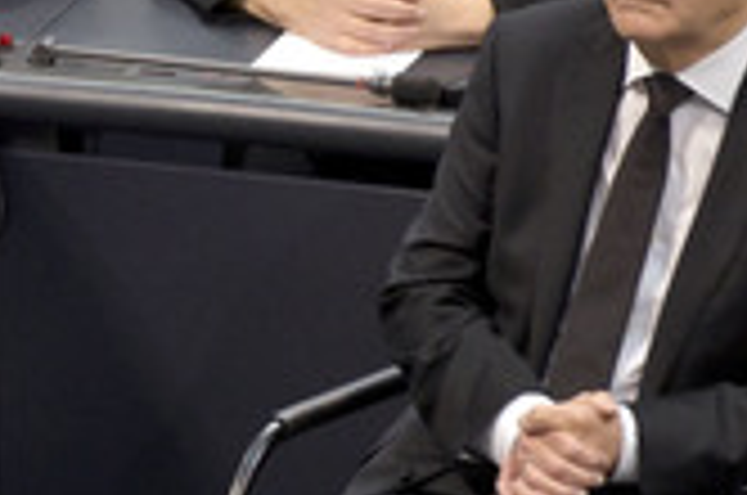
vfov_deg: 1.0
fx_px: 27068
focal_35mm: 1307
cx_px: 74
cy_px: 180
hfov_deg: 1.6
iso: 10000
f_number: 5.6
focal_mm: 480
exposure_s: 1/320
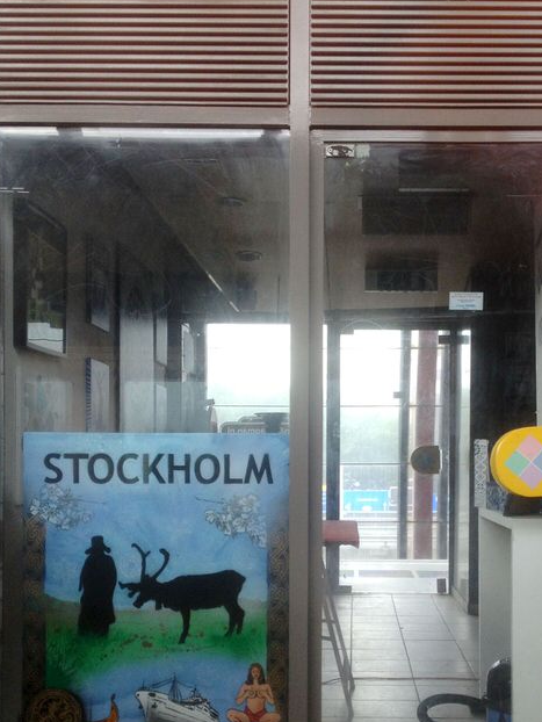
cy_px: 457
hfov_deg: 26.9
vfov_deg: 35.3
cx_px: 354
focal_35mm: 54
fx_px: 1127
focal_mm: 4.28
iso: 100
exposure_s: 1/20
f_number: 2.4
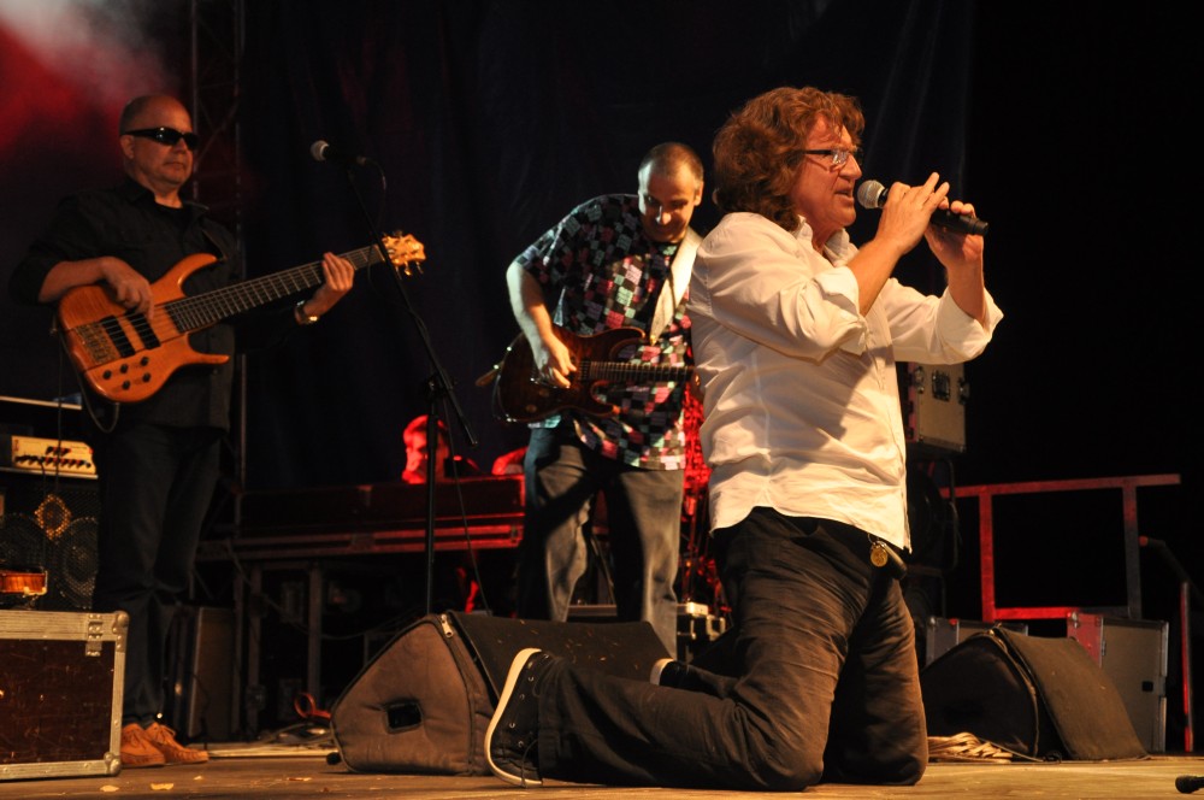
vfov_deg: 18.9
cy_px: 400
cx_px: 602
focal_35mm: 72
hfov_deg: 28.1
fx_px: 2405
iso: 800
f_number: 4.8
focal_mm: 48
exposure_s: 1/60
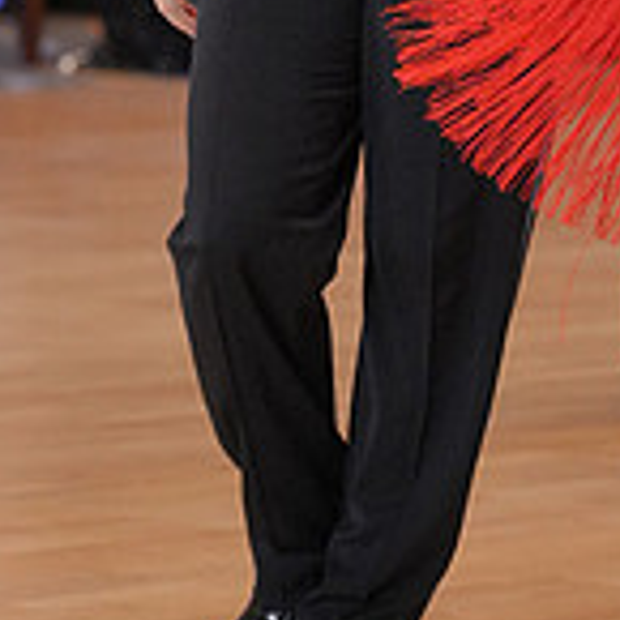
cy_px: -162
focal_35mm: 366
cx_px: 614
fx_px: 7417
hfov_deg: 4.8
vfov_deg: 4.8
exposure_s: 1/500
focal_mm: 108
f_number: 3.5
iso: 2500
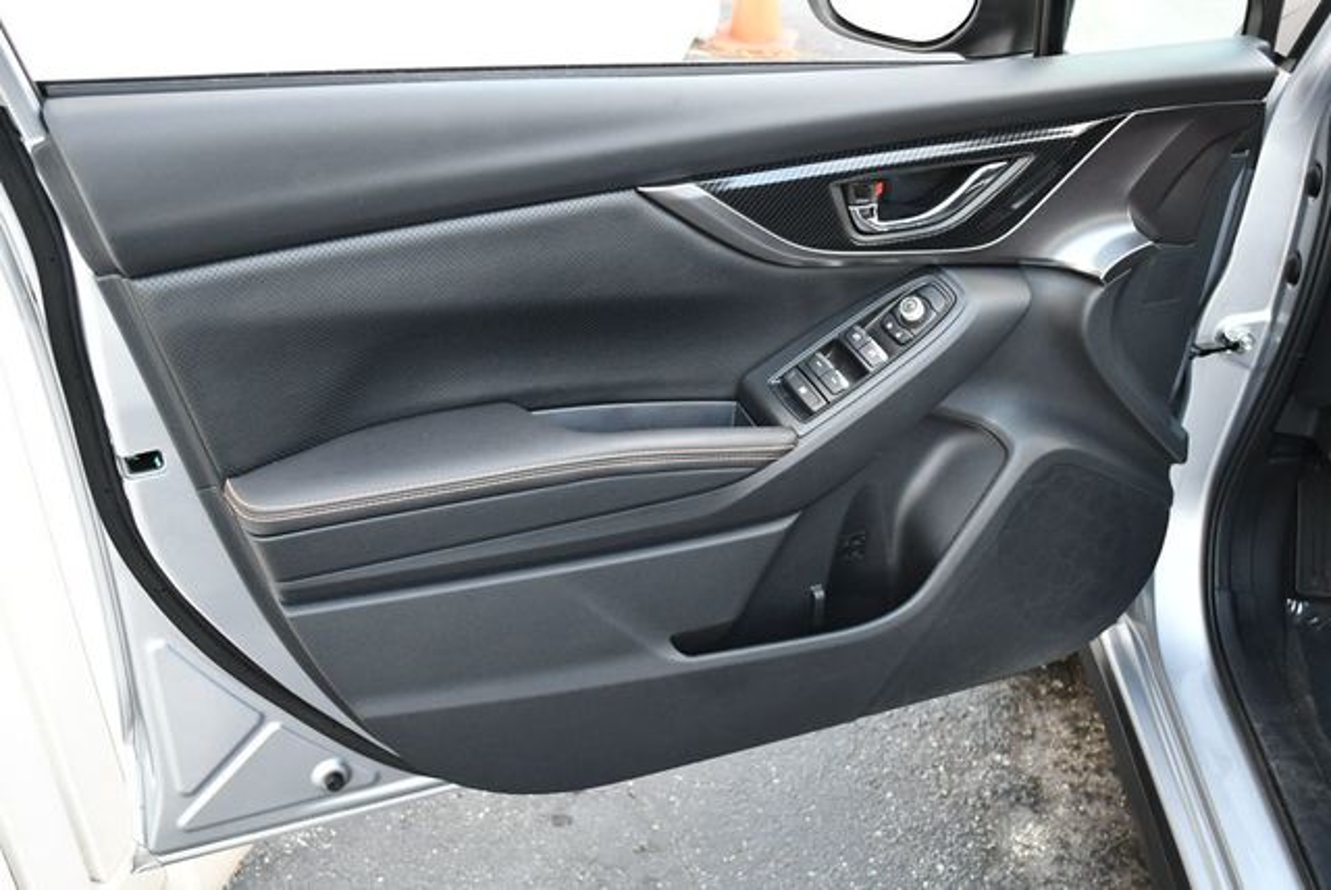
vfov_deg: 36.9
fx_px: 1332
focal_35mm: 36
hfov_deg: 53.1
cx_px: 666
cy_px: 445
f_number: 3.5
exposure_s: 1/250
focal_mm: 18
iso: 800
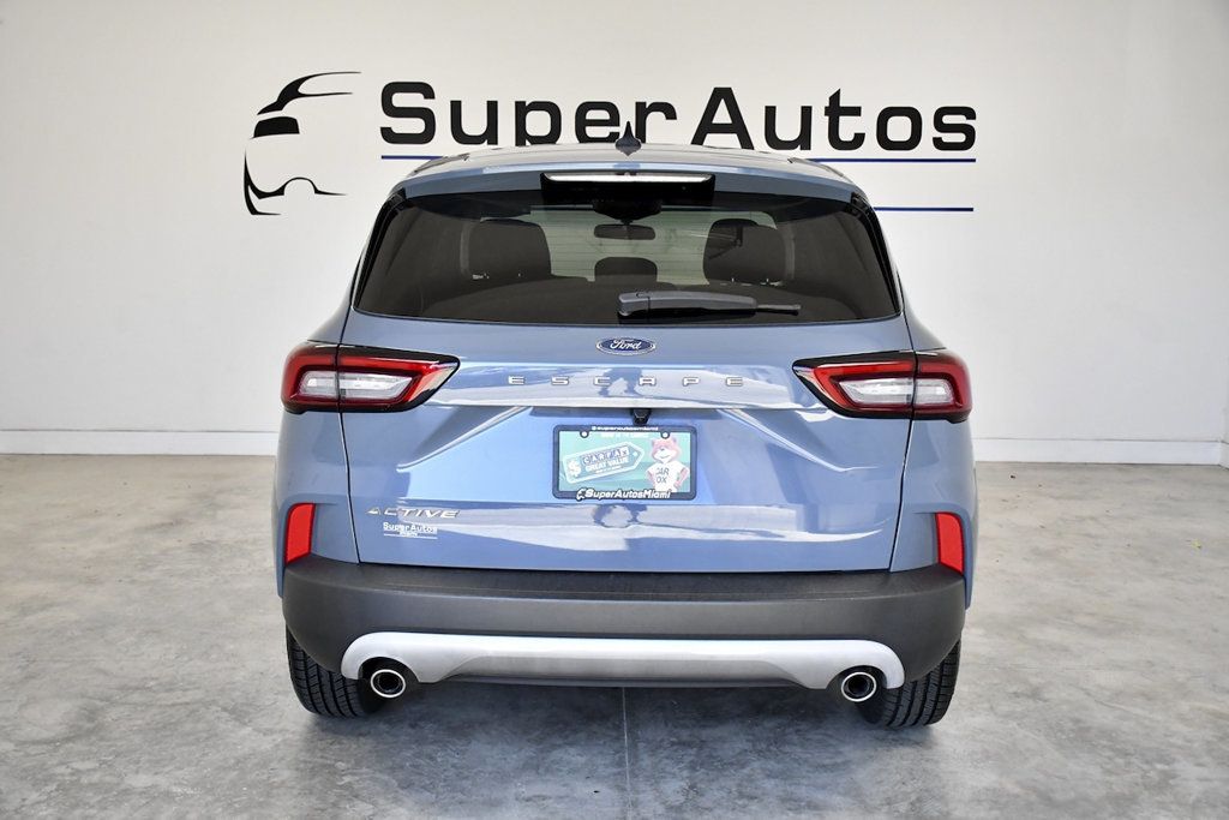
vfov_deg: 34.2
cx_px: 614
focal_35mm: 39
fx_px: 1332
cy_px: 410
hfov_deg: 49.5
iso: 2500
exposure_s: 1/1250
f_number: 4.5
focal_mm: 26
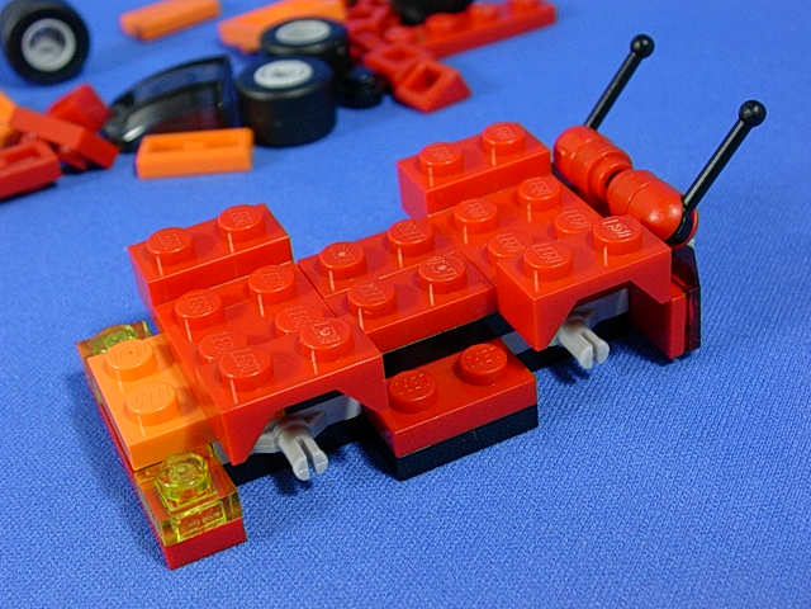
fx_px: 1406
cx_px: 406
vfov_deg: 24.4
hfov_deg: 32.2
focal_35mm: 60
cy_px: 304
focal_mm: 9
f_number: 3.4
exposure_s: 1/8
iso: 70
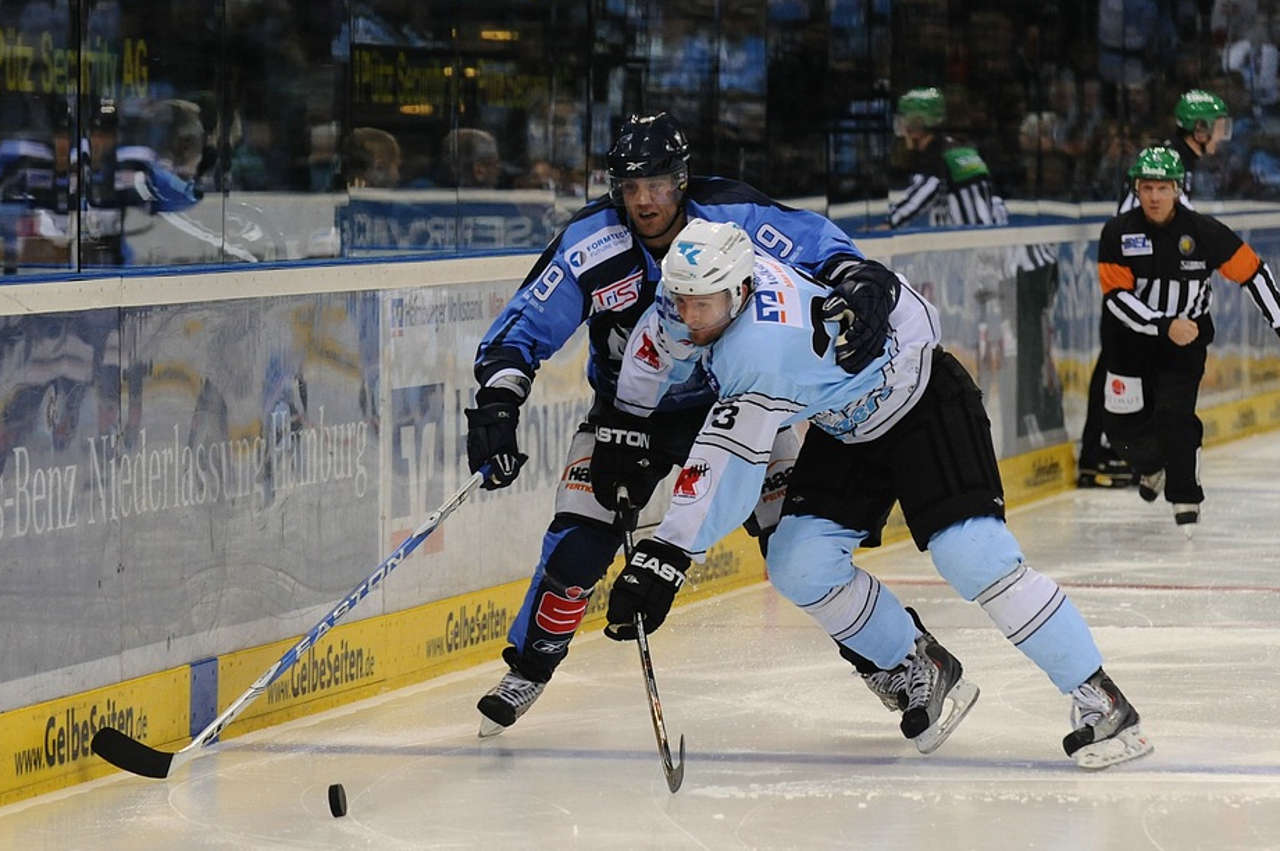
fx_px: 5399
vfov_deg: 9.0
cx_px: 631
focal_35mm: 152
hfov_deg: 13.5
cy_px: 426
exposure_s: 1/800
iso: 2000
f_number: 4
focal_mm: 140
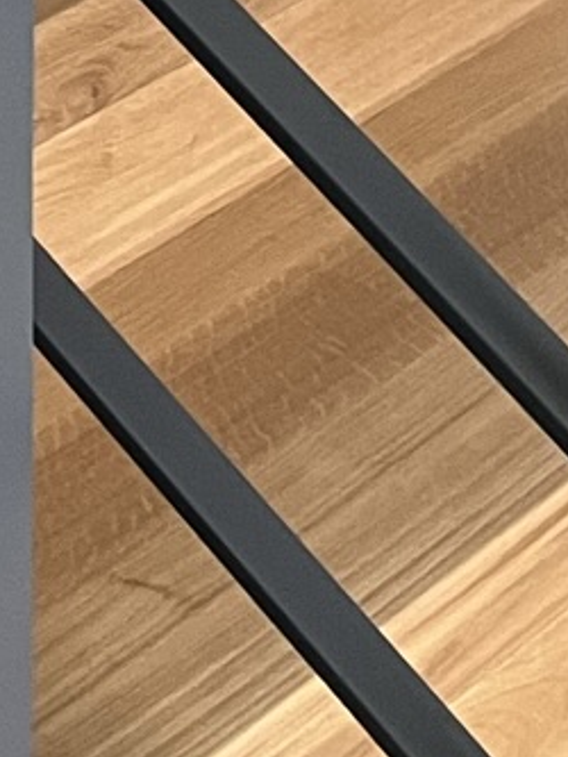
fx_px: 3498
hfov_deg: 8.3
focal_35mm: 160
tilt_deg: -7.8
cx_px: -952
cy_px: -1132
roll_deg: +2.3
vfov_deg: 10.4
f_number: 1.6
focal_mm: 5.1
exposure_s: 1/50
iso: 160
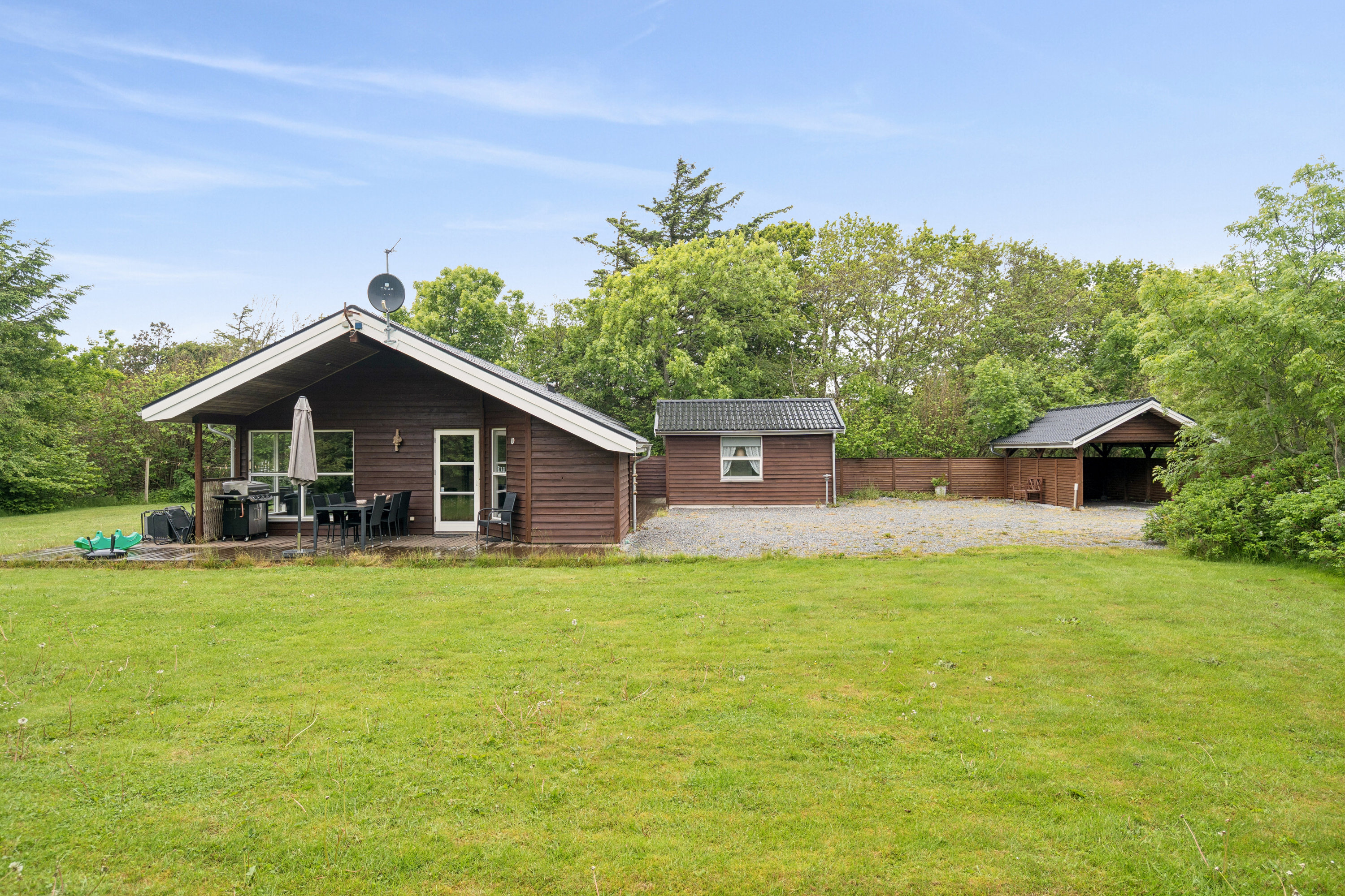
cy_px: 448
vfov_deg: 61.9
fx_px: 747
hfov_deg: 84.0
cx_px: 672
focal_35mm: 20
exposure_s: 1/160
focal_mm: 20
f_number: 6.3
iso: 320
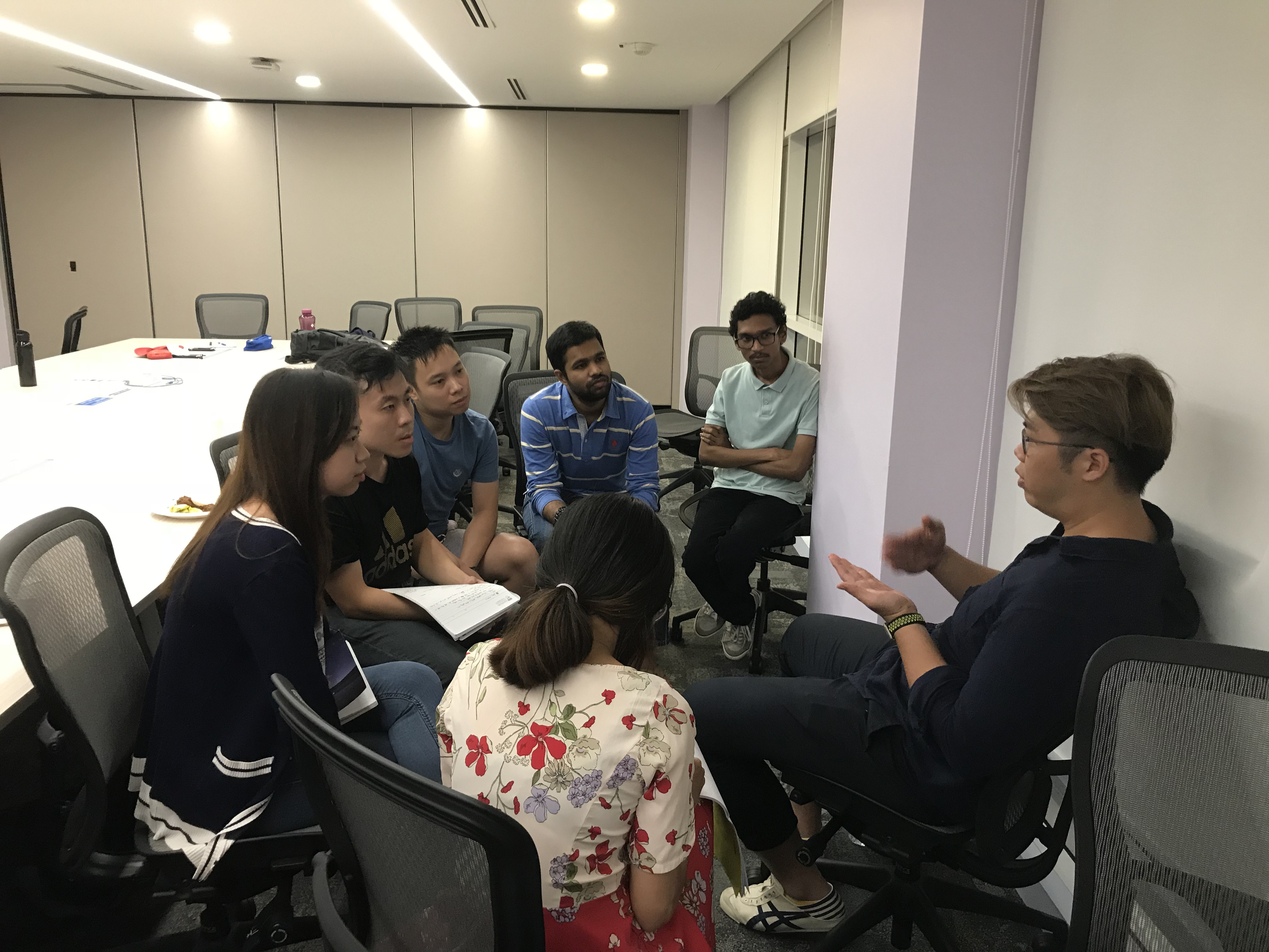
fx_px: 1026
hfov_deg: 63.4
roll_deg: -2.1
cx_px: 634
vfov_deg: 49.7
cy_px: 476
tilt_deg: -10.4
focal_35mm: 28
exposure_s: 1/17
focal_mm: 3.99
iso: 64
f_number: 1.8
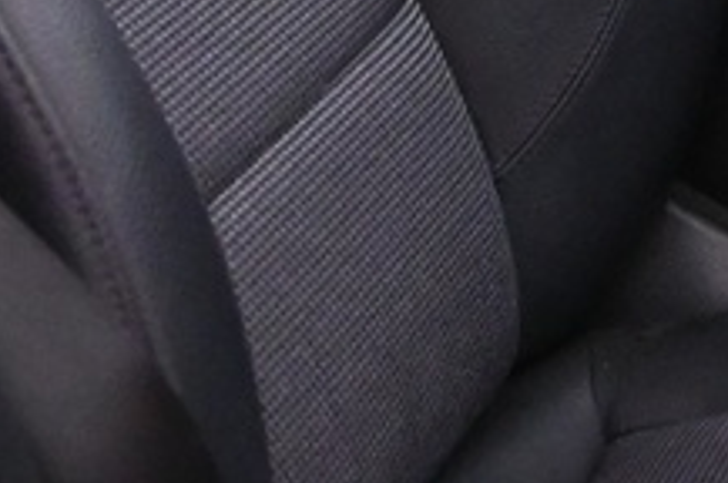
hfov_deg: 10.0
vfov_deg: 6.7
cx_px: 996
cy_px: -282
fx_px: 4079
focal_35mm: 202
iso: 3200
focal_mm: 18
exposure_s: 1/30
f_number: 3.5
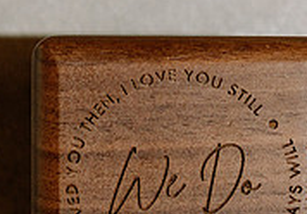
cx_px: 186
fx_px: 1937
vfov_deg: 6.3
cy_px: 186
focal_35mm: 224
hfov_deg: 9.1
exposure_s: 1/160
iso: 200
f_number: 3.2
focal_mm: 55
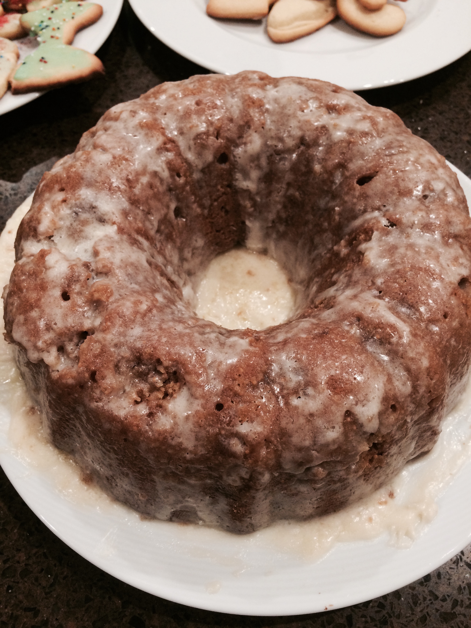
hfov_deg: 48.2
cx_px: 236
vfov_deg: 61.7
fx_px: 526
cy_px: 314
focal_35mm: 29
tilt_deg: -63.5
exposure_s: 1/30
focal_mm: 4.15
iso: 125
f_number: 2.2
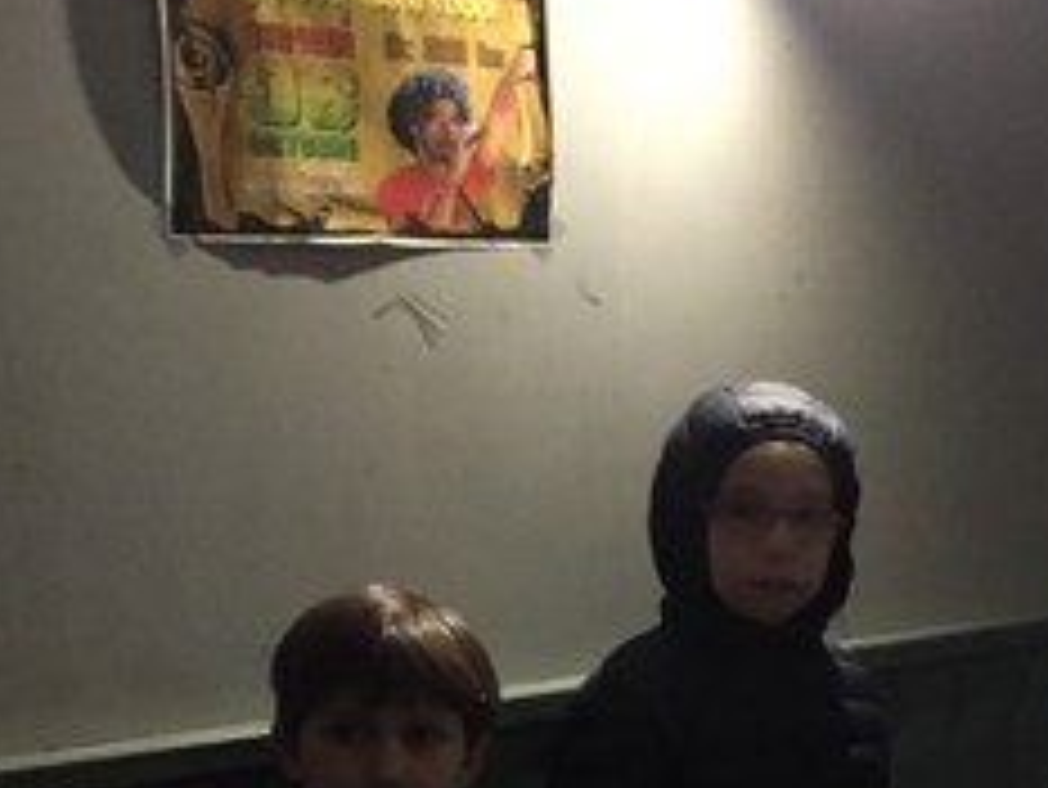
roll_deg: -0.1
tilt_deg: -12.1
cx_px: 888
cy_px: 838
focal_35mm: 83
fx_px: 2514
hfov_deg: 23.1
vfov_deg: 17.3
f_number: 2.2
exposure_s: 1/17
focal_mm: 4.15
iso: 800
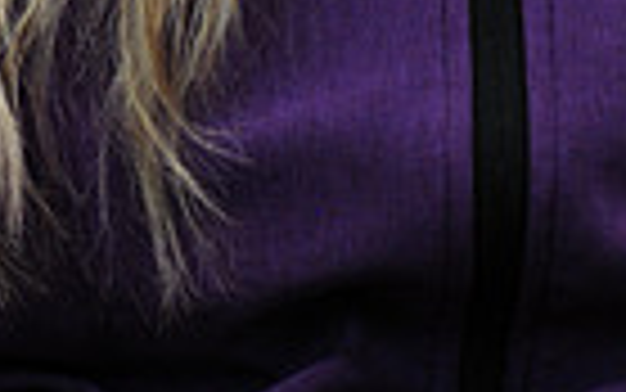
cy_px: -807
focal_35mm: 575
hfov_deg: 3.7
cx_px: 426
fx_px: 9814
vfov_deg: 2.3
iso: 640
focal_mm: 90
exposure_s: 1/125
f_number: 4
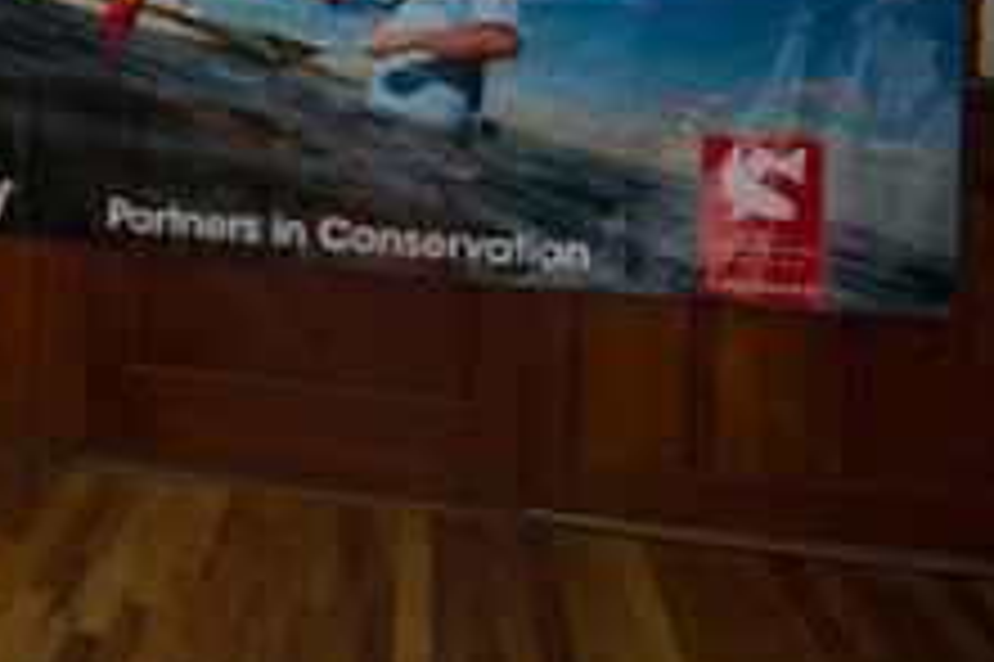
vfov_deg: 18.2
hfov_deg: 25.0
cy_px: -135
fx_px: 1959
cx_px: -265
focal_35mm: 71
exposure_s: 1/200
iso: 3200
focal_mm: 27
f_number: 2.8
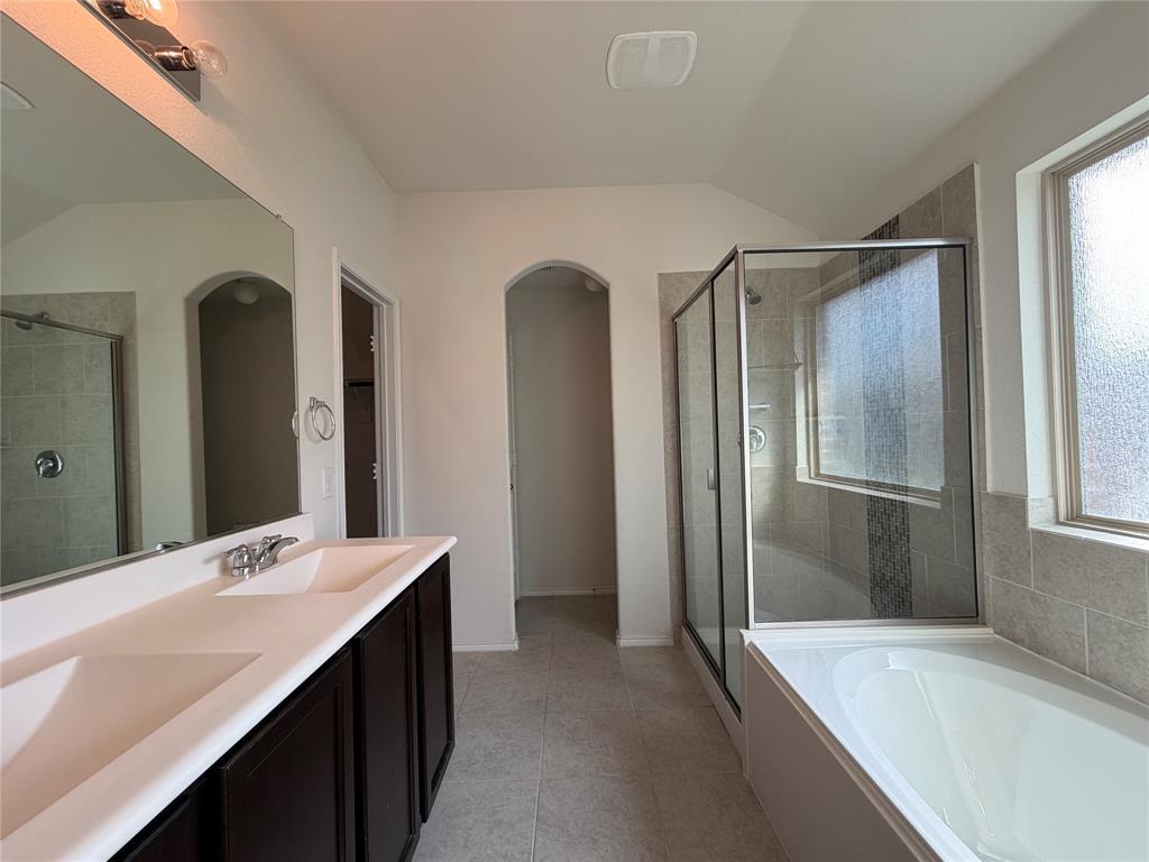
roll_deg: +1.4
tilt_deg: +0.3
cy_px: 431
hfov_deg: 102.1
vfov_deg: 85.7
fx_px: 465
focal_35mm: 14
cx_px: 574
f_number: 2.2
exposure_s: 1/120
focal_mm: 2.22
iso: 125
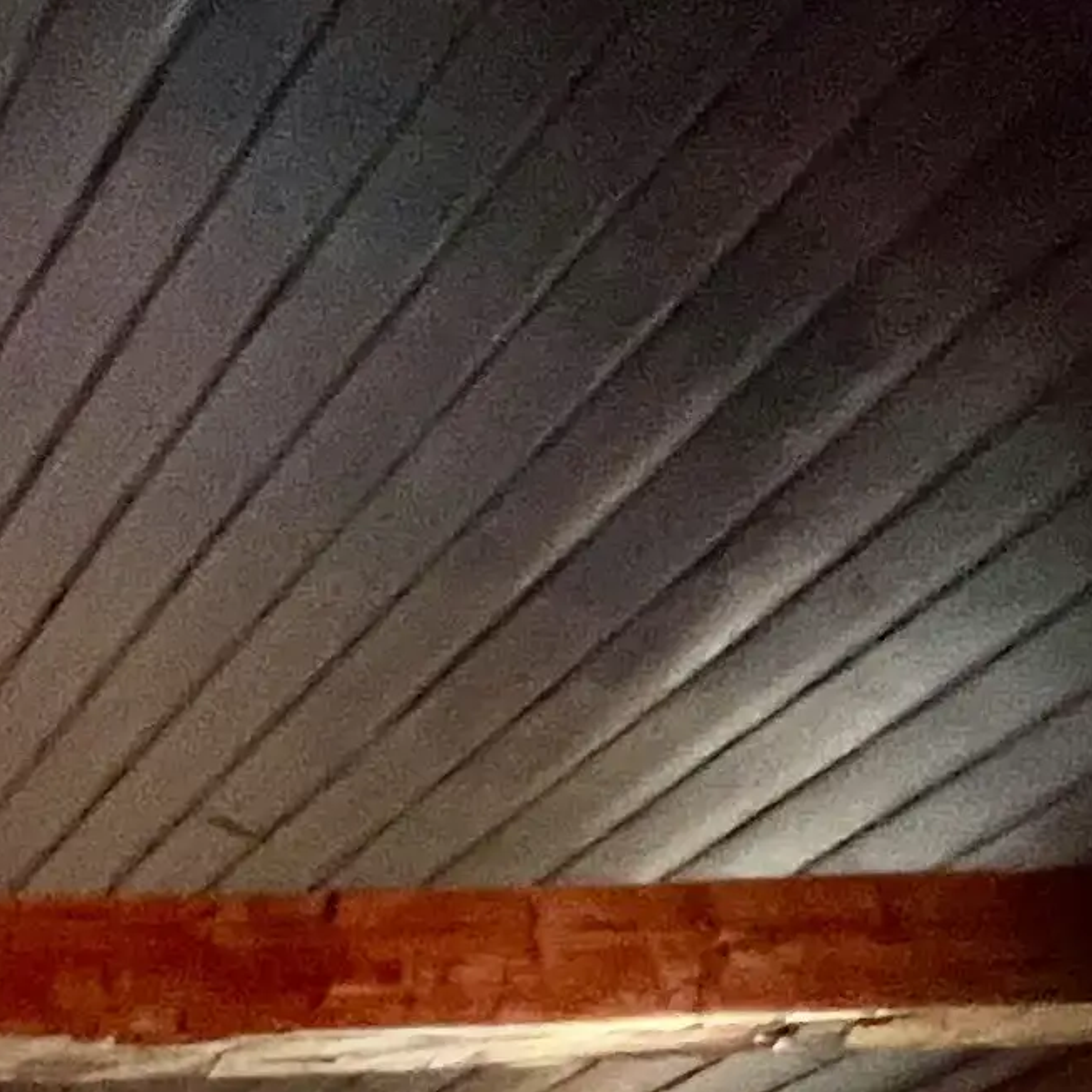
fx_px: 2534
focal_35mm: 71
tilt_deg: -3.2
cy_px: 2074
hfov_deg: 18.8
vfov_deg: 18.1
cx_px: -873
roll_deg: +0.1
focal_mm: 1.57
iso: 640
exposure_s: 1/60
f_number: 1.8
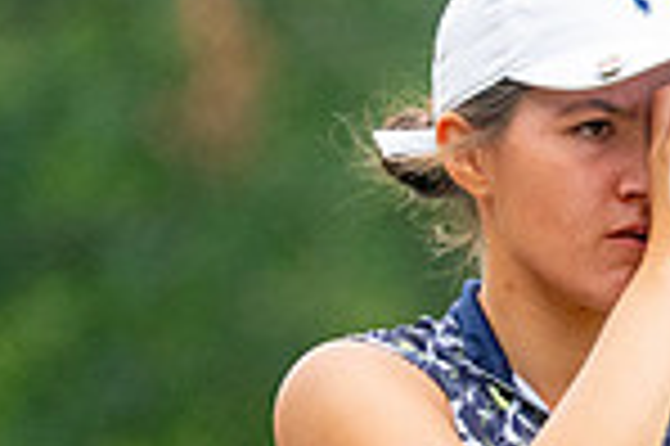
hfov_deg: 1.0
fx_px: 37144
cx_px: 1081
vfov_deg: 0.7
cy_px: 336
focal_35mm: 1998
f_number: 4
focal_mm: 300
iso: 800
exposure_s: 1/3200
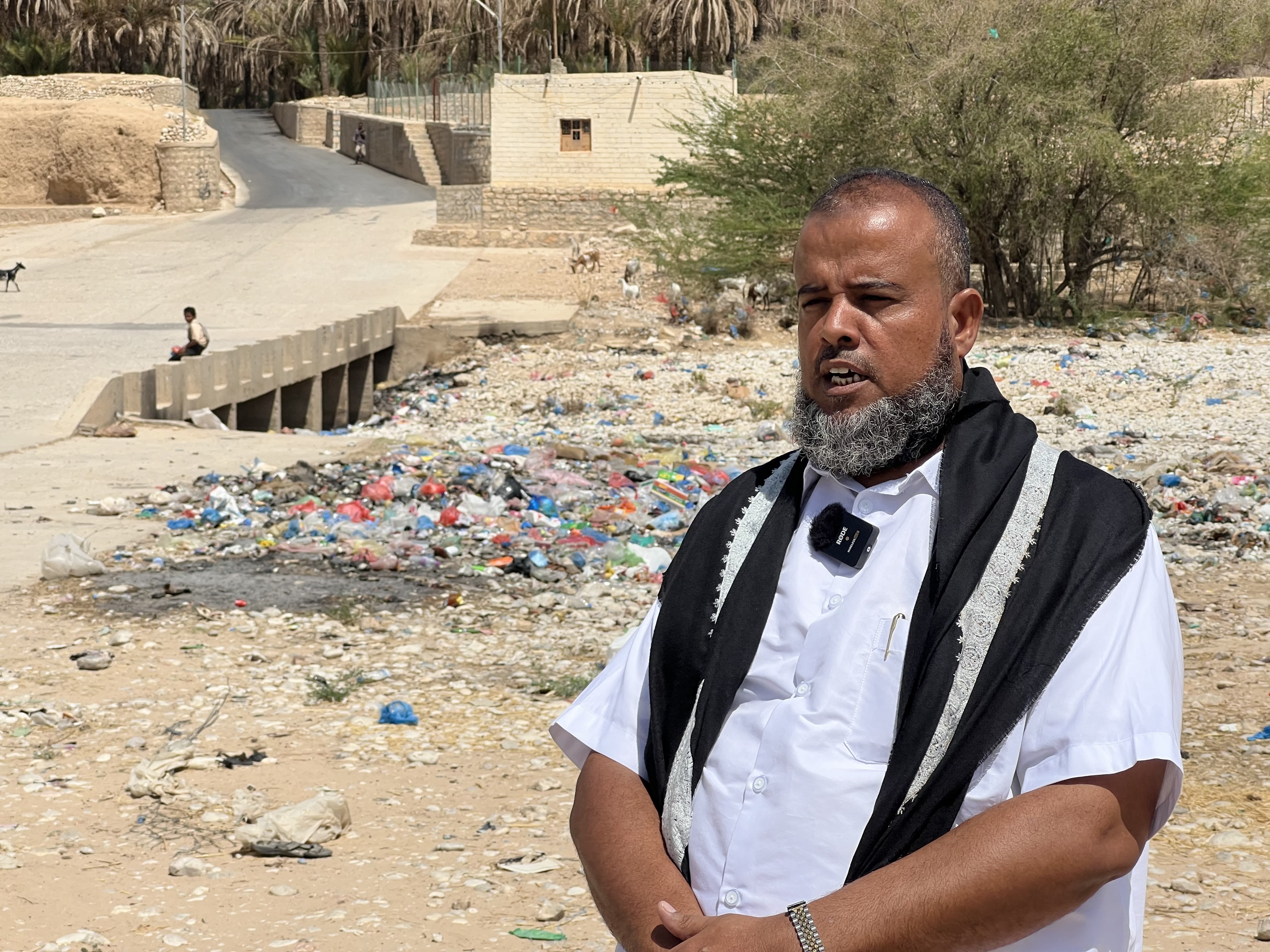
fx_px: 2825
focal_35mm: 77
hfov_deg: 25.3
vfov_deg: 19.1
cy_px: 476
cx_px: 635
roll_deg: -0.1
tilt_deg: -4.5
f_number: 2.8
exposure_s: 1/1393
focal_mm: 9
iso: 32
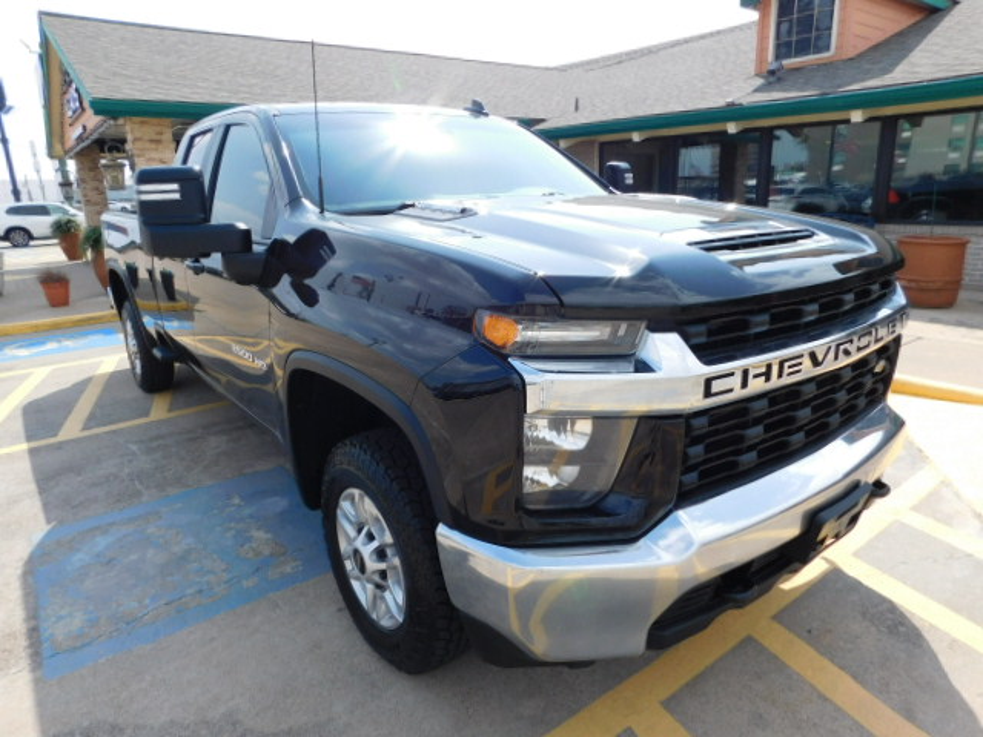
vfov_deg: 58.9
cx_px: 492
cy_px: 368
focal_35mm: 23
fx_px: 653
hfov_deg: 73.9
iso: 125
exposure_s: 1/1250
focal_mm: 4
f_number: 3
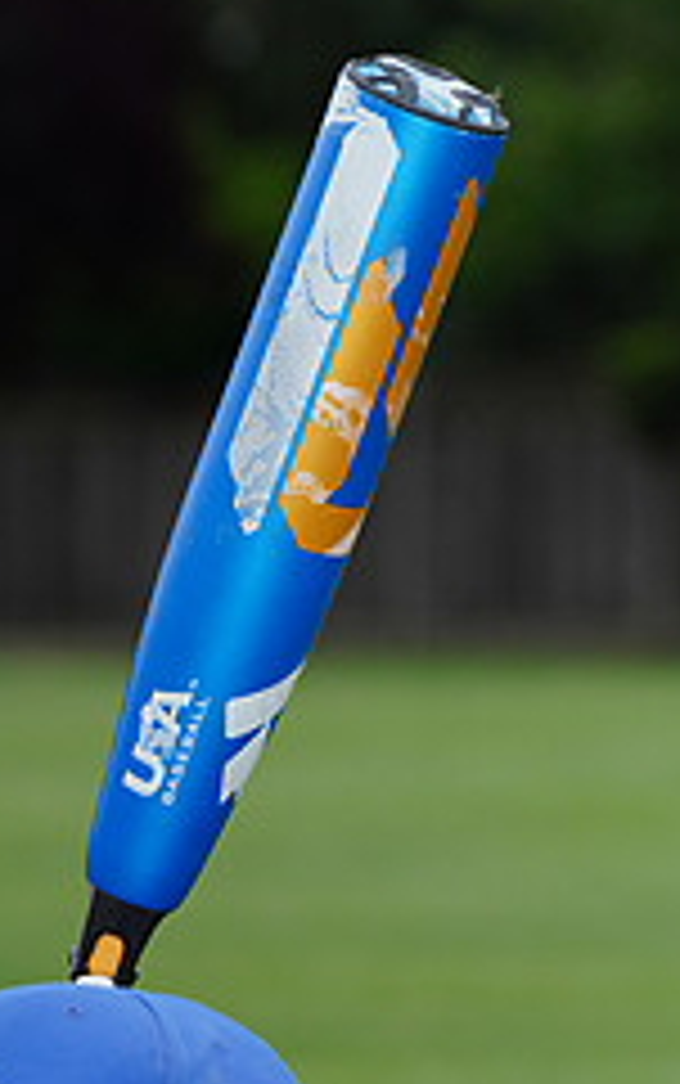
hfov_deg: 2.7
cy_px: 1273
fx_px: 14503
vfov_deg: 4.3
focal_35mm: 490
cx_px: 97
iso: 200
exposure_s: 1/200
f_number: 9
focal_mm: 200
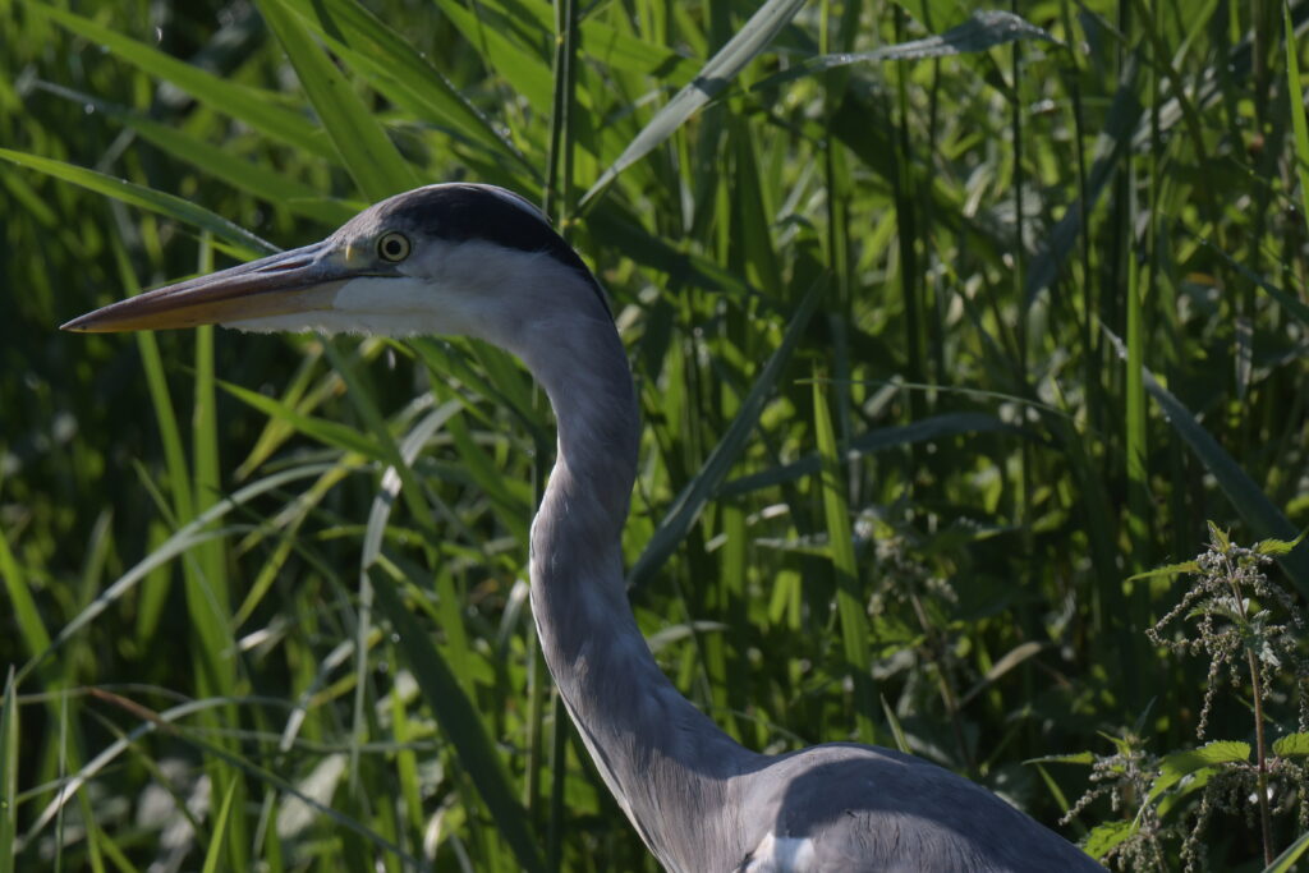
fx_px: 38182
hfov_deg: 2.0
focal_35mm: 1050
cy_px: 436
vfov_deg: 1.3
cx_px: 654
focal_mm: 700
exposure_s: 1/1600
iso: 640
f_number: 8
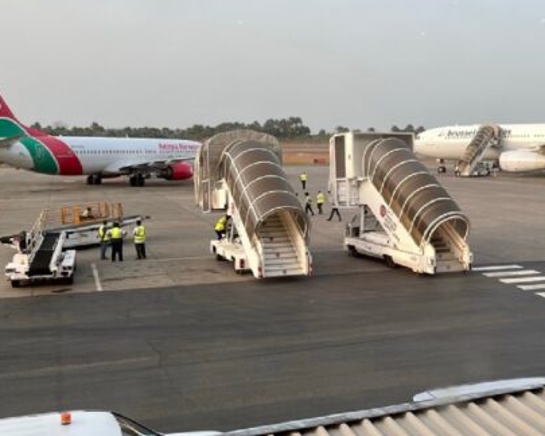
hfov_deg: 38.7
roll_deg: -0.3
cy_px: 193
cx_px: 393
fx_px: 758
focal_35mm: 47
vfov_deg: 32.1
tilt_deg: -4.9
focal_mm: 5.7
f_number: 1.5
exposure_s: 1/808
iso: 50
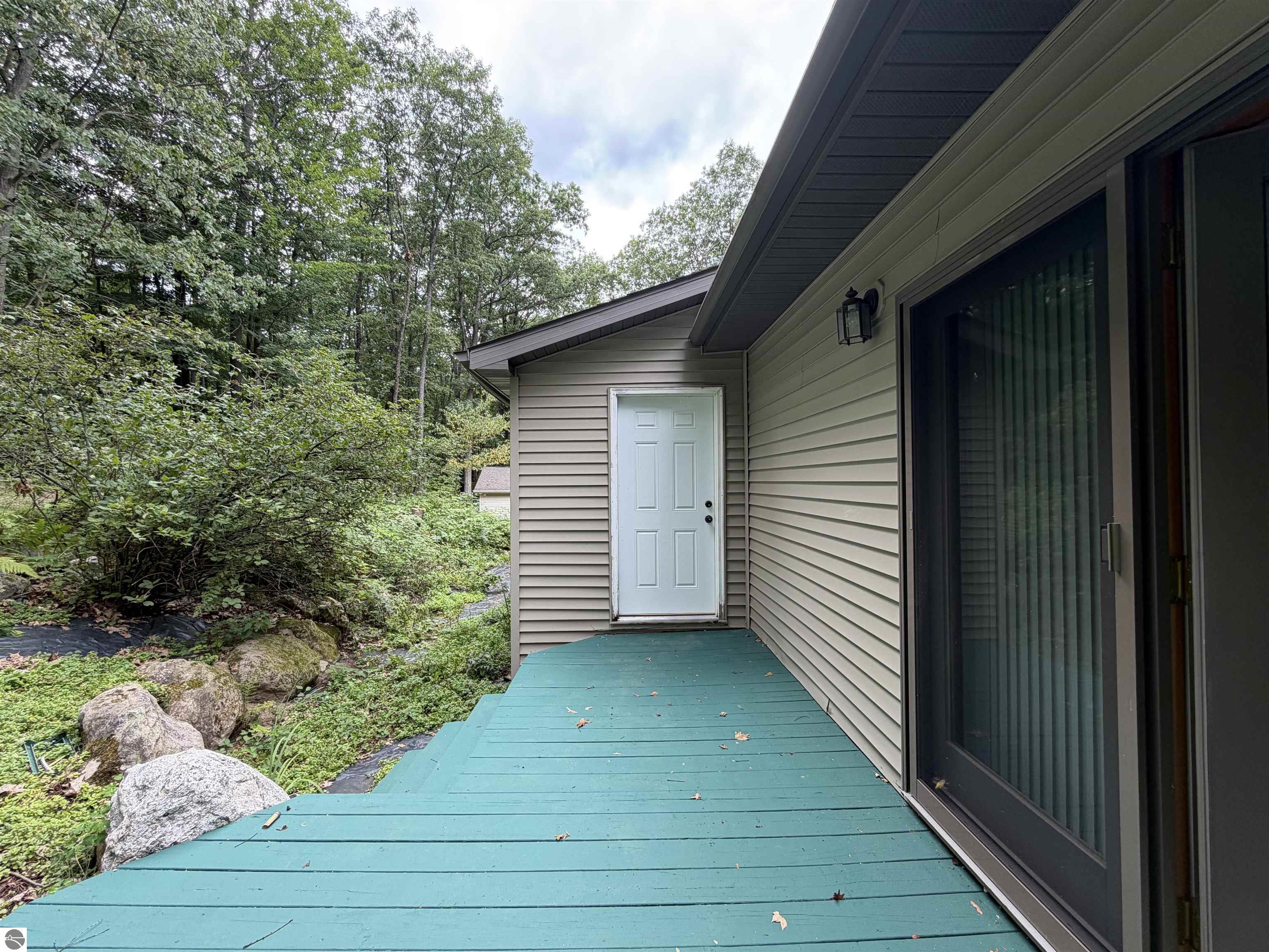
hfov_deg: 102.1
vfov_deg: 85.7
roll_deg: +0.7
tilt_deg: +0.9
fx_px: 513
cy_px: 476
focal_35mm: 14
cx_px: 634
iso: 40
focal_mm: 2.22
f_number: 2.2
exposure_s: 1/129
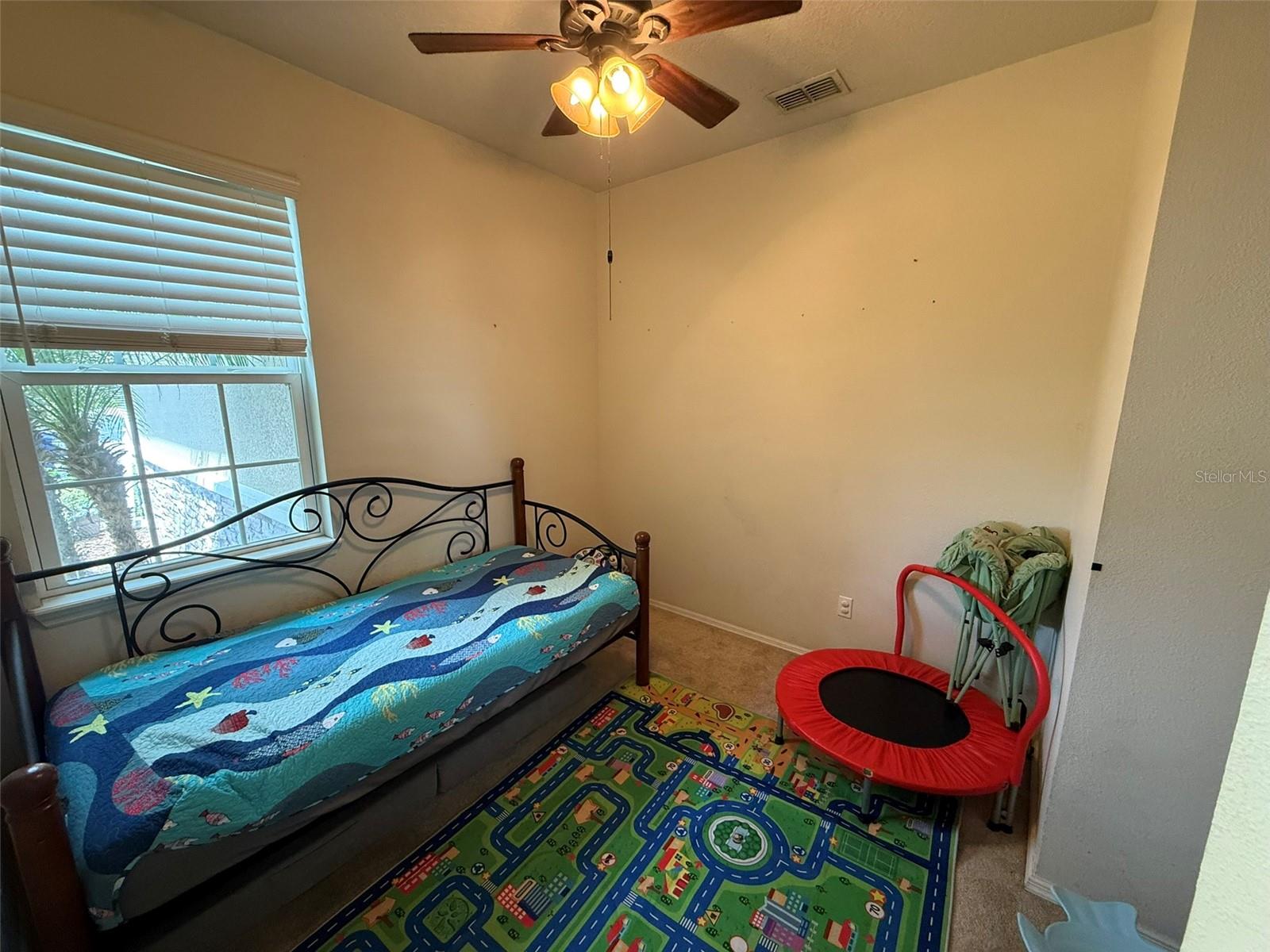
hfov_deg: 102.1
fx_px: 514
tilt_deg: -10.1
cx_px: 635
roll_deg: +0.7
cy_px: 476
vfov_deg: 85.7
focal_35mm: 14
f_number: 2.2
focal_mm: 2.22
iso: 400
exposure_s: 1/60
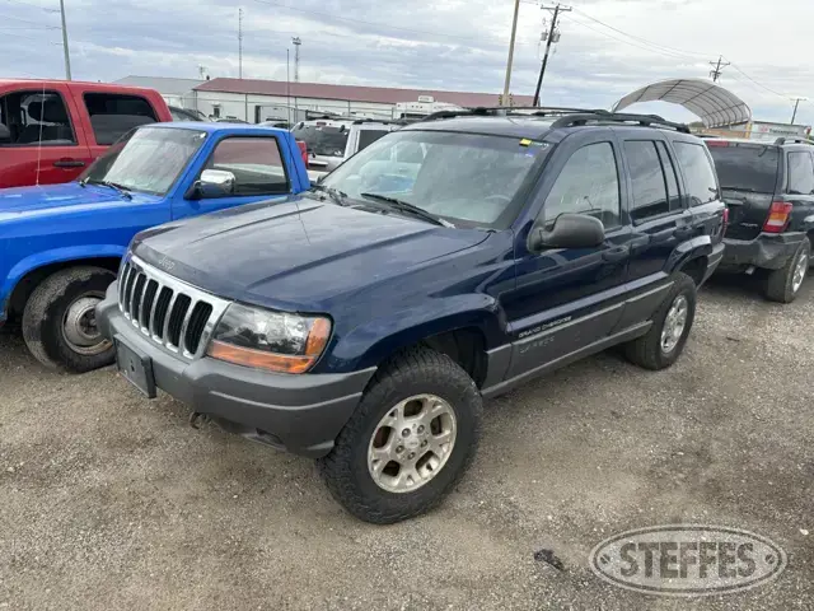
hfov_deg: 71.6
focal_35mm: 24
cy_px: 306
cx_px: 407
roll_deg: +0.5
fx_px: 564
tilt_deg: -12.5
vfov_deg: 56.8
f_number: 1.78
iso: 80
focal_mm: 6.86
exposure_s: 1/1473
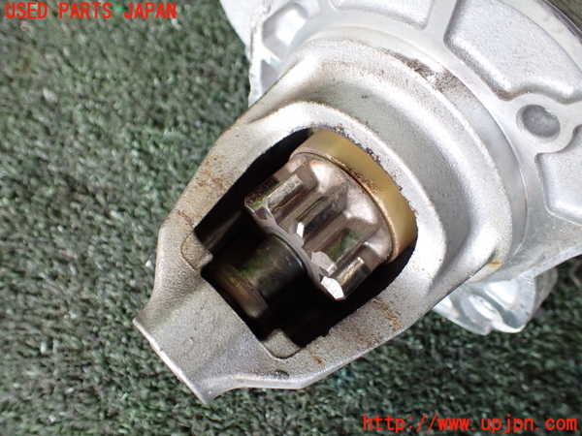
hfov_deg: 60.0
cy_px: 218
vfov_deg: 46.8
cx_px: 291
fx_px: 504
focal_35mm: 30
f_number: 2.3
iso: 800
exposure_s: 1/125
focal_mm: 5.4
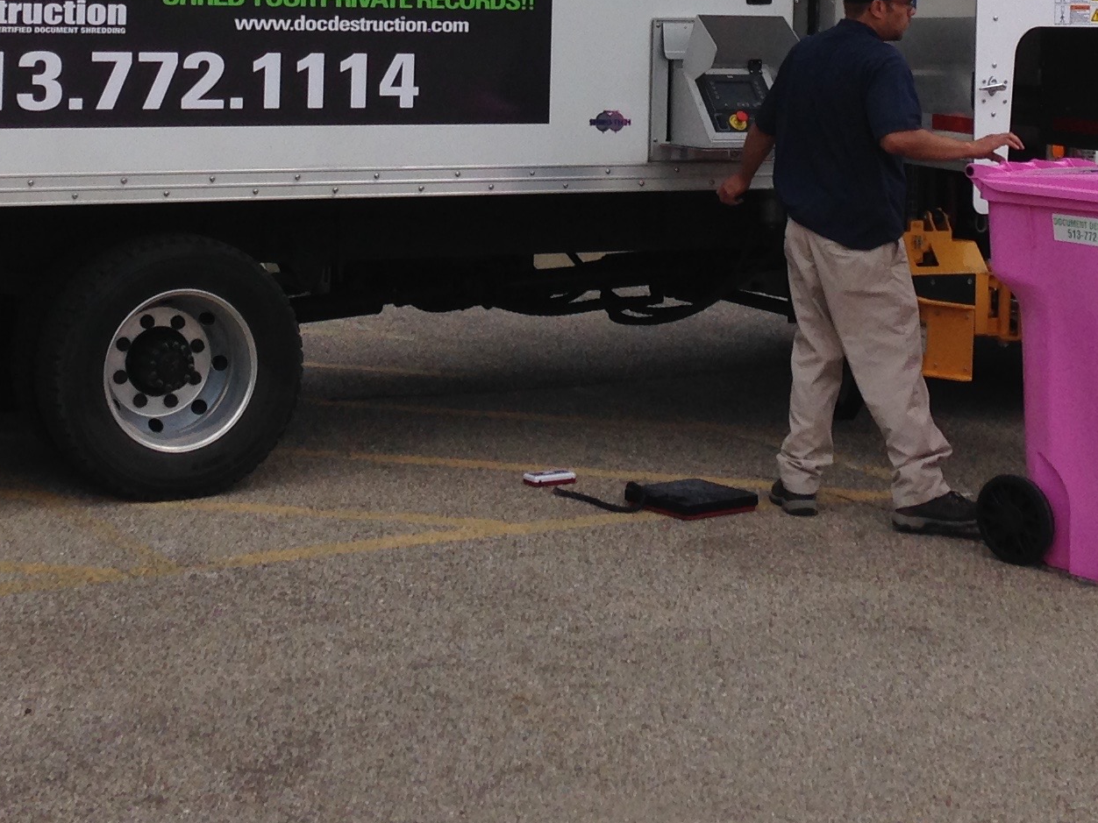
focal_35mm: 86
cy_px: -90
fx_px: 2728
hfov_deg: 22.7
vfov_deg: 16.6
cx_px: 464
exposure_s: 1/1938
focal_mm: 4.12
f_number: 2.4
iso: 50
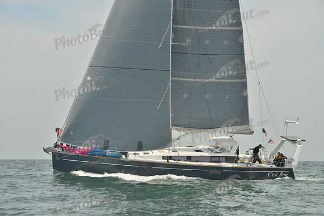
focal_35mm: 116
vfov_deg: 11.8
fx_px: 1044
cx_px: 162
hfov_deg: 17.6
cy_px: 108
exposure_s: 1/1250
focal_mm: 116
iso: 560
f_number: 11
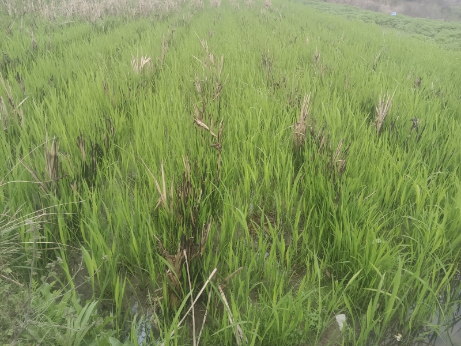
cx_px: 230
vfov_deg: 53.1
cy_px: 173
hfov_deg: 67.3
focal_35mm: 26
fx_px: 346
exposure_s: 1/100
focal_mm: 3.96
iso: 274
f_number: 1.8
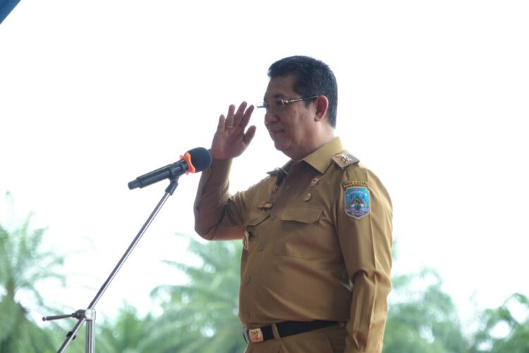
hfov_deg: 13.5
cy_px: 176
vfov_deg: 9.0
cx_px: 264
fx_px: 2233
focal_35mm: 152
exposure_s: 1/100
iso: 2500
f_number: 6.3
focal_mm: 152
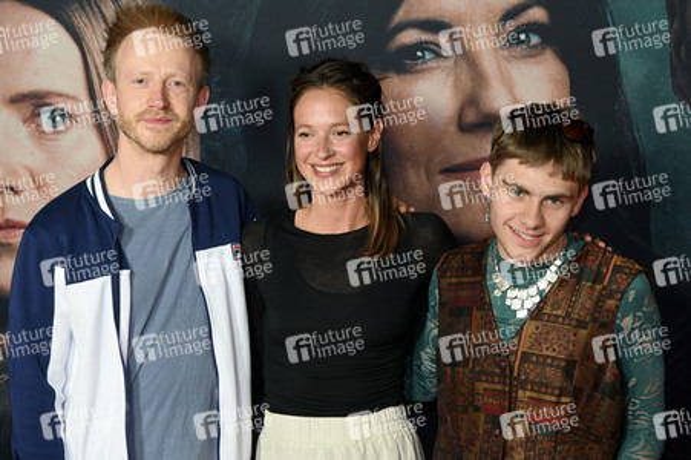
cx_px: 346
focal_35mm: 82
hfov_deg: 24.8
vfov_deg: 16.6
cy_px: 230
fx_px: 1573
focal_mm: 82
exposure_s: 1/100
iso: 1250
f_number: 6.3
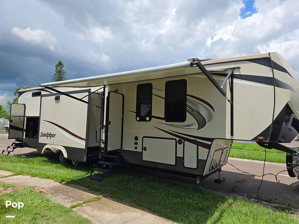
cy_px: 112
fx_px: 199
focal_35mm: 23
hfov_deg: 73.9
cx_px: 150
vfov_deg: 58.9
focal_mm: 5.4
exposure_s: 1/2116
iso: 25
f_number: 1.8
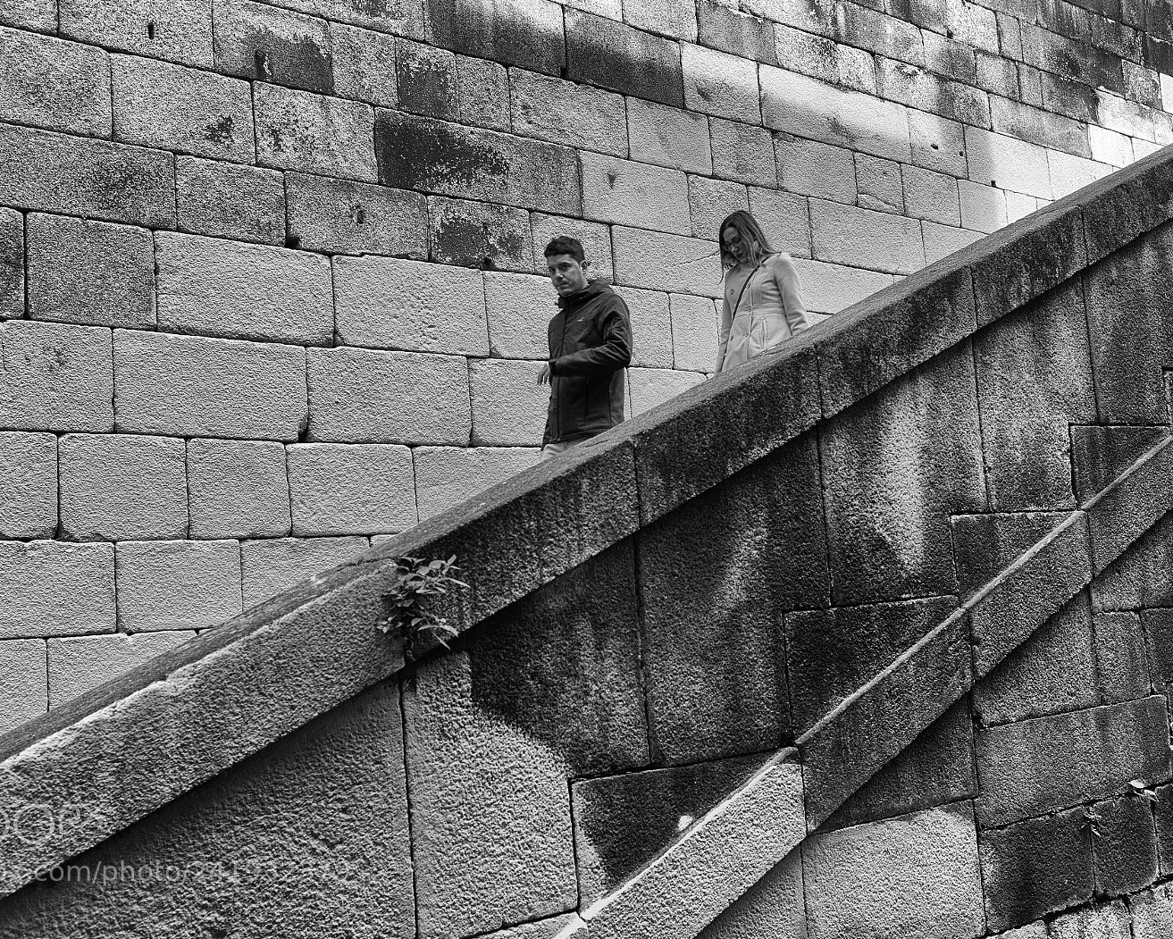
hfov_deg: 45.8
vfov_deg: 37.4
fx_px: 1389
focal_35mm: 40
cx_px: 597
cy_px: 466
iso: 160
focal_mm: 35
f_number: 5.7
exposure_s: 1/125
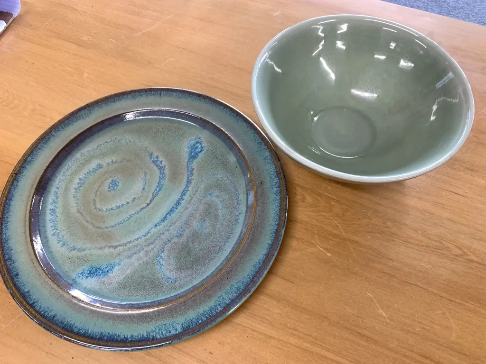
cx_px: 243
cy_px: 182
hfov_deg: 67.3
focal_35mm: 26
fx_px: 365
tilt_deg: -60.1
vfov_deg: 53.1
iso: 50
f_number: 1.8
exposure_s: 1/50
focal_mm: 4.25
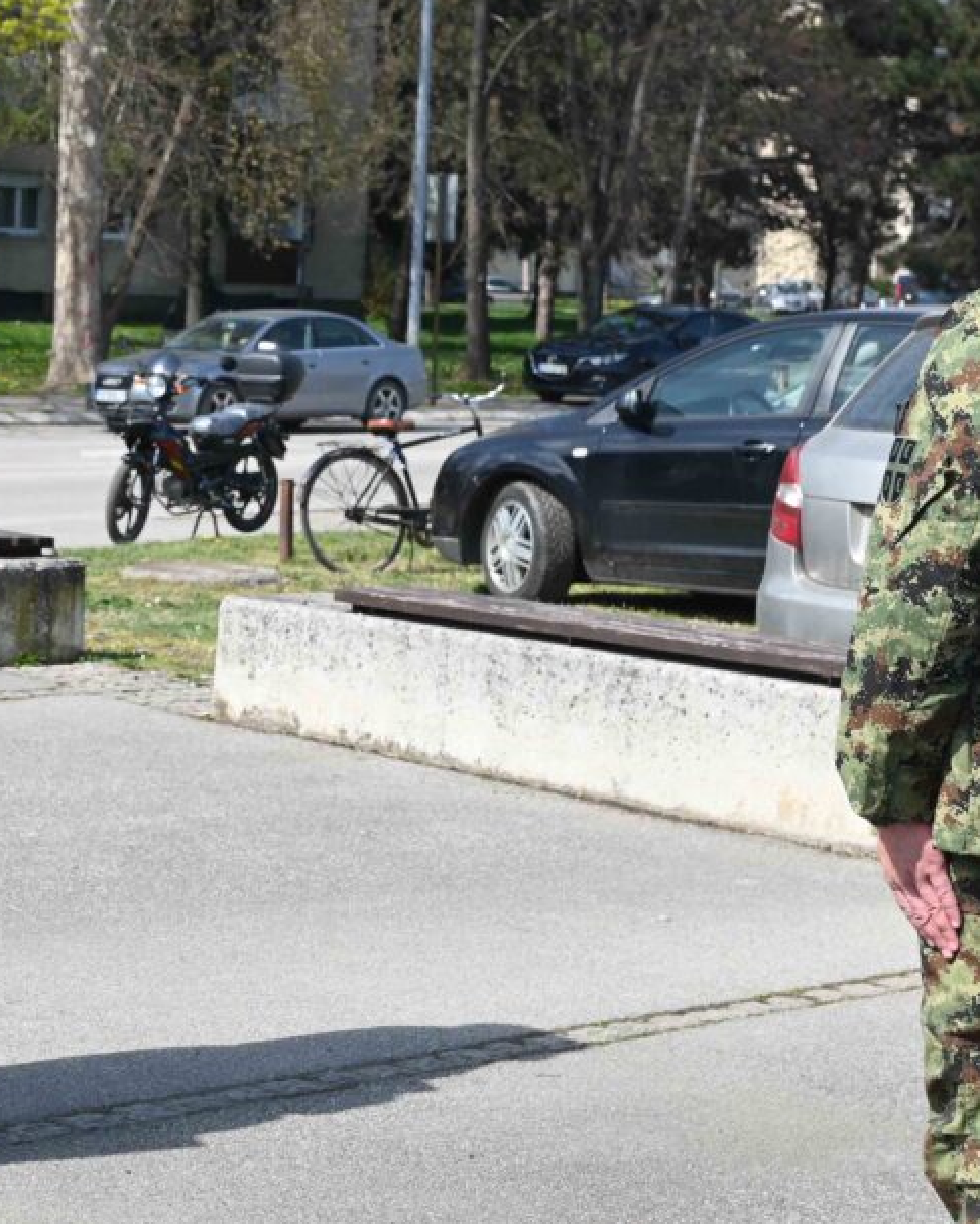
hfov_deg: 16.8
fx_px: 3225
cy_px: 510
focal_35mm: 89
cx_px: -58
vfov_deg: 21.5
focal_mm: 40
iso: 100
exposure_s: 1/320
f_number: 5
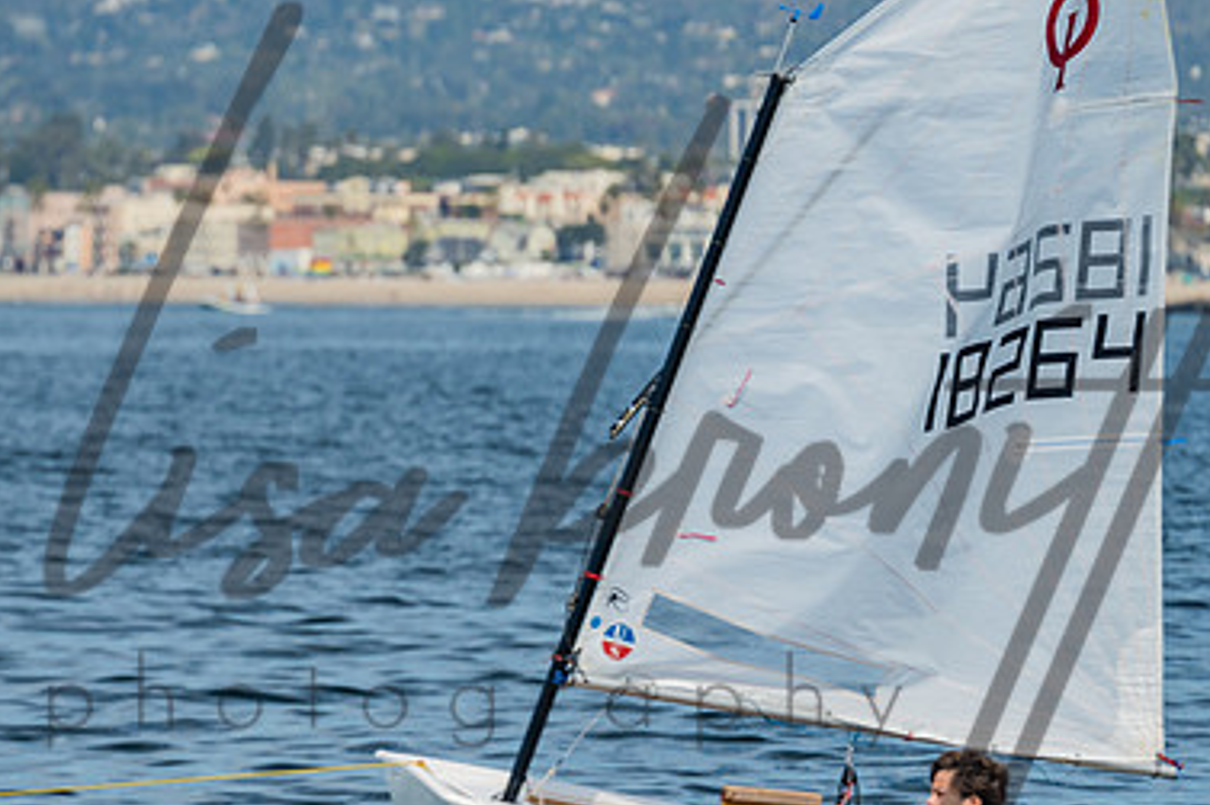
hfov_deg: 5.1
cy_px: 666
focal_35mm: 407
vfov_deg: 3.4
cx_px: 761
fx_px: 13673
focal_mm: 185
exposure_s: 1/250
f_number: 6.3
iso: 100
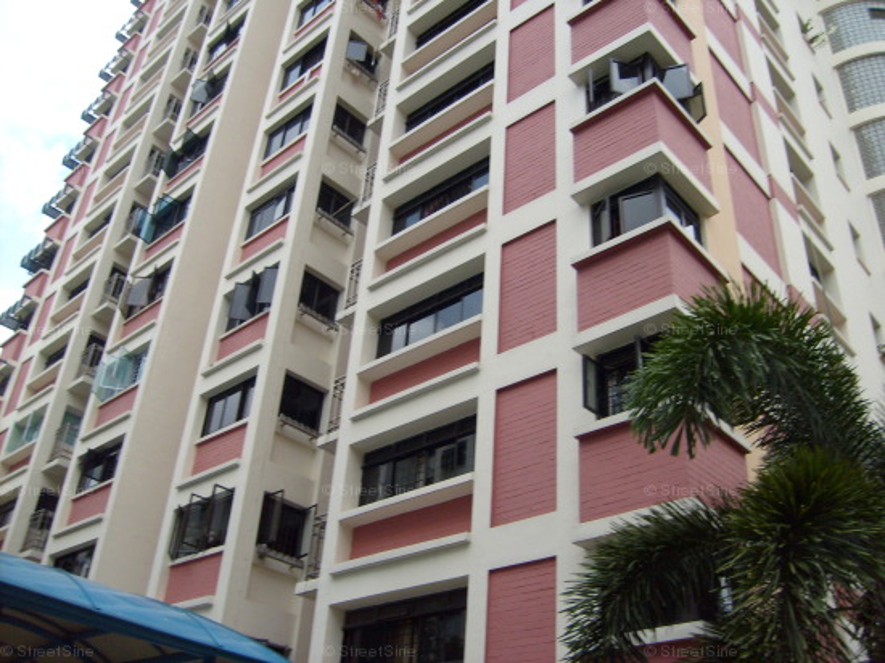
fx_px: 894
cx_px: 442
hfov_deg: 52.6
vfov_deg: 40.7
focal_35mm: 35
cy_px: 332
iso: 80
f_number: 7.1
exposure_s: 1/125
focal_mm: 5.8
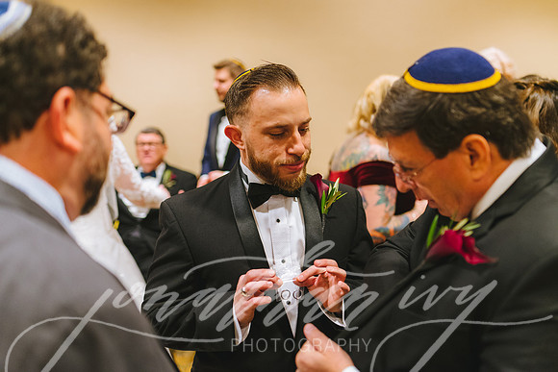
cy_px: 186
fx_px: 543
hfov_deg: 54.4
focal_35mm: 35
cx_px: 279
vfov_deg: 37.9
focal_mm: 35
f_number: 2
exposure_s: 1/200
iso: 1600
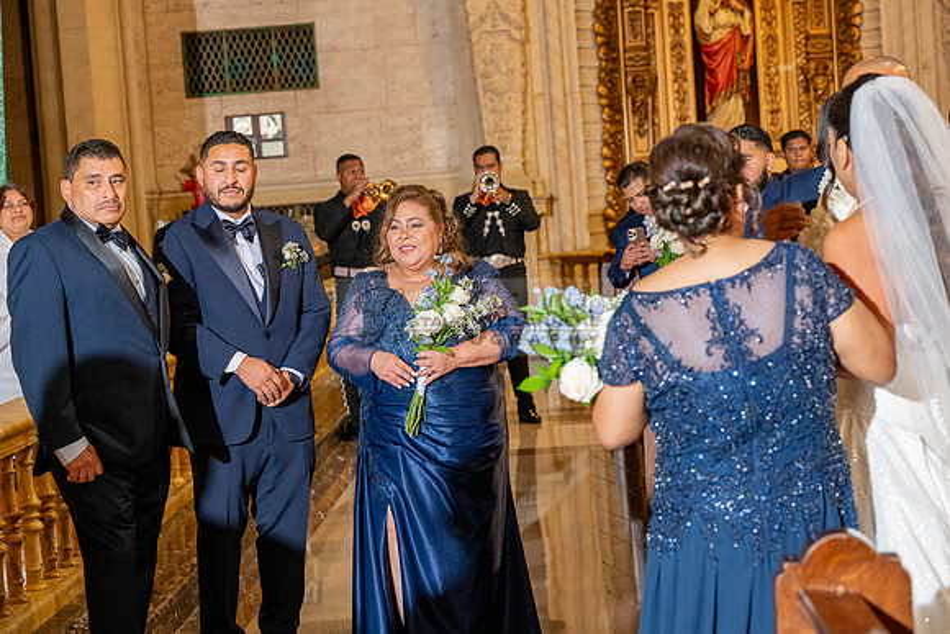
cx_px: 475
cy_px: 317
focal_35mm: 70
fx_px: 1848
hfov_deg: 28.8
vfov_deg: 19.5
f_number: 4.5
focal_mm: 70
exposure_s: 1/200
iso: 2000
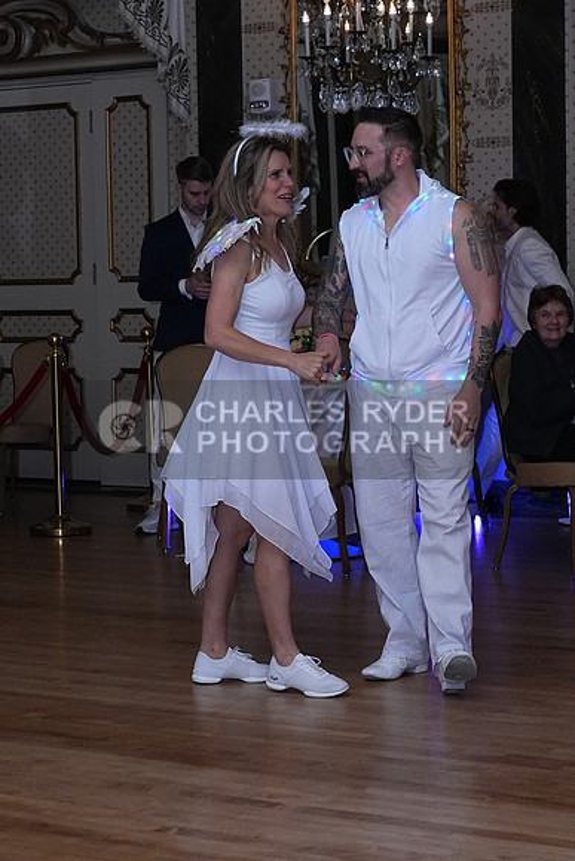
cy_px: 430
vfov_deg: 25.7
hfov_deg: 17.3
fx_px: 1891
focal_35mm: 79
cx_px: 288
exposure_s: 1/200
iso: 5000
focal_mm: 53
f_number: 6.3
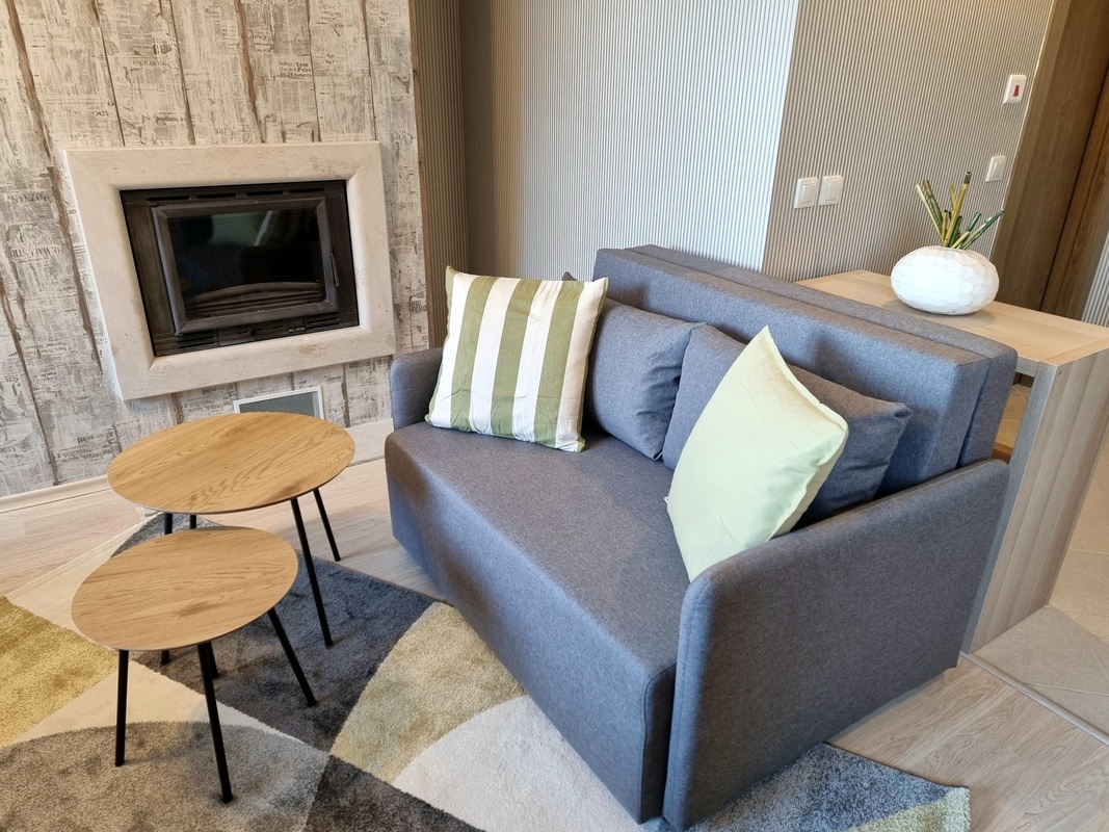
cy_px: 416
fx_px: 769
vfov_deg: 56.8
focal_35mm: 24
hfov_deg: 71.6
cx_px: 554
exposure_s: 1/50
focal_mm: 6.7
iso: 160
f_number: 1.8
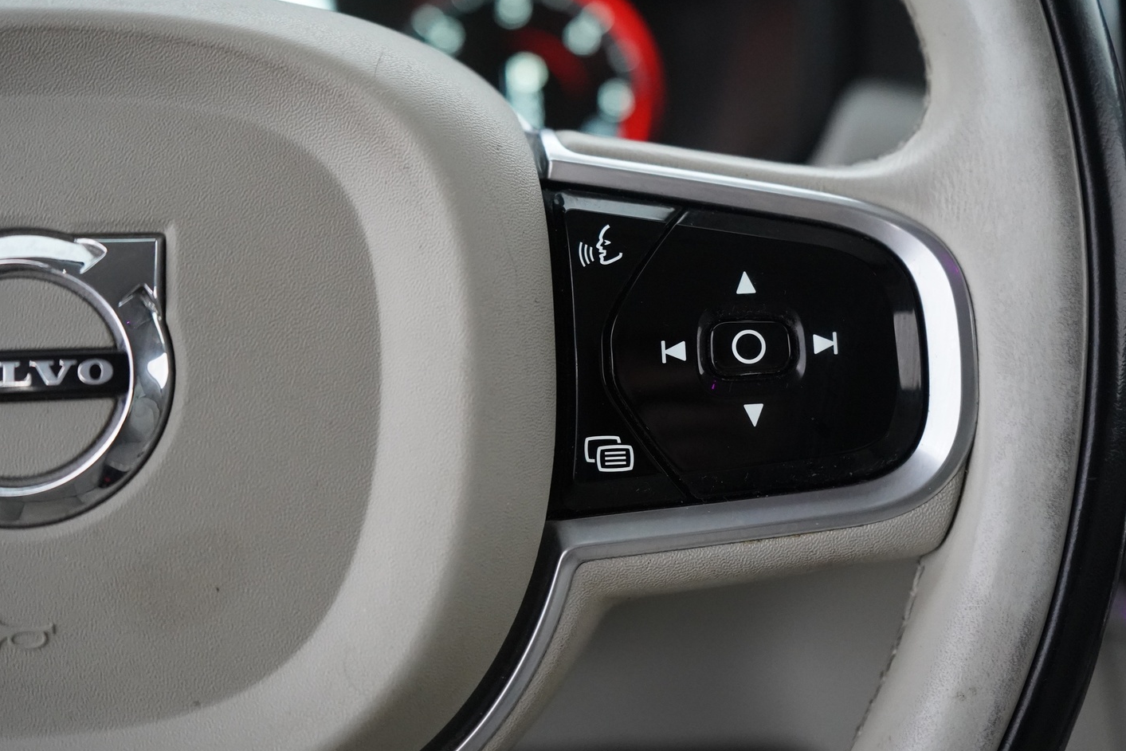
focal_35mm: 47
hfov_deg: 41.8
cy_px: 356
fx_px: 1470
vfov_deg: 28.6
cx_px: 642
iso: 8000
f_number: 4.5
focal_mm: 41
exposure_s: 1/60
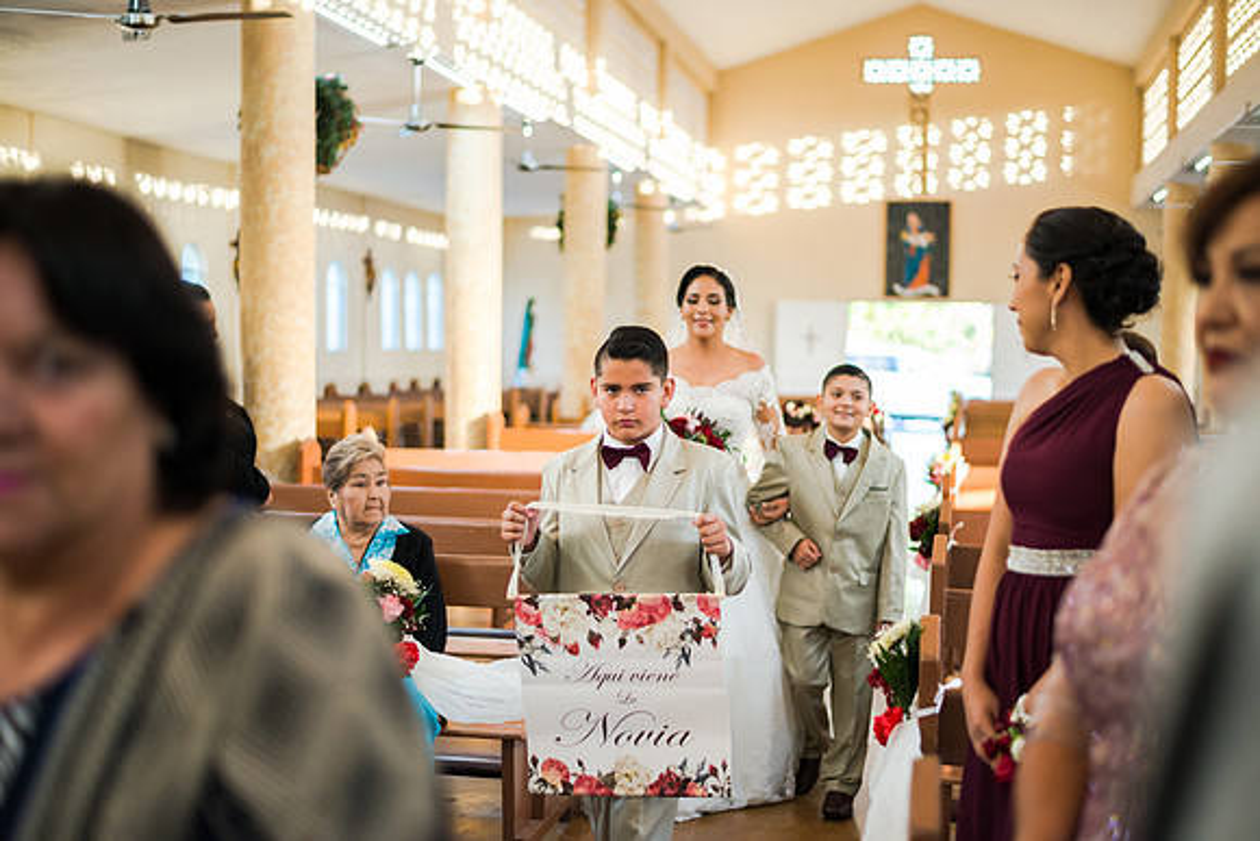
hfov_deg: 39.6
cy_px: 420
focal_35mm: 50
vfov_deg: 27.0
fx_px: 1750
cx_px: 630
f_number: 1.8
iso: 1000
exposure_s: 1/320
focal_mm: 50
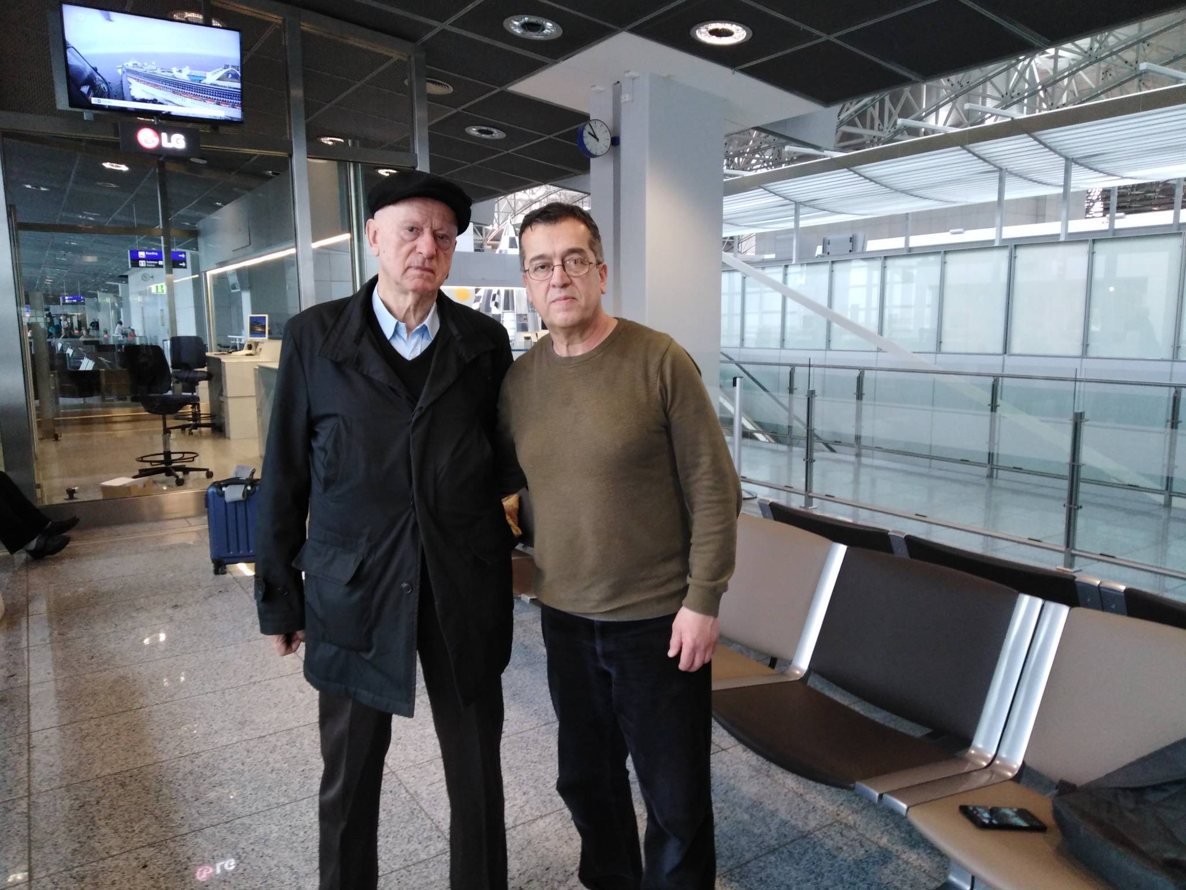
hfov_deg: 69.4
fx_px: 857
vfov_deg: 54.9
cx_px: 593
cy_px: 445
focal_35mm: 25
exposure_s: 1/33.3
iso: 299
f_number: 2.2
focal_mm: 3.37
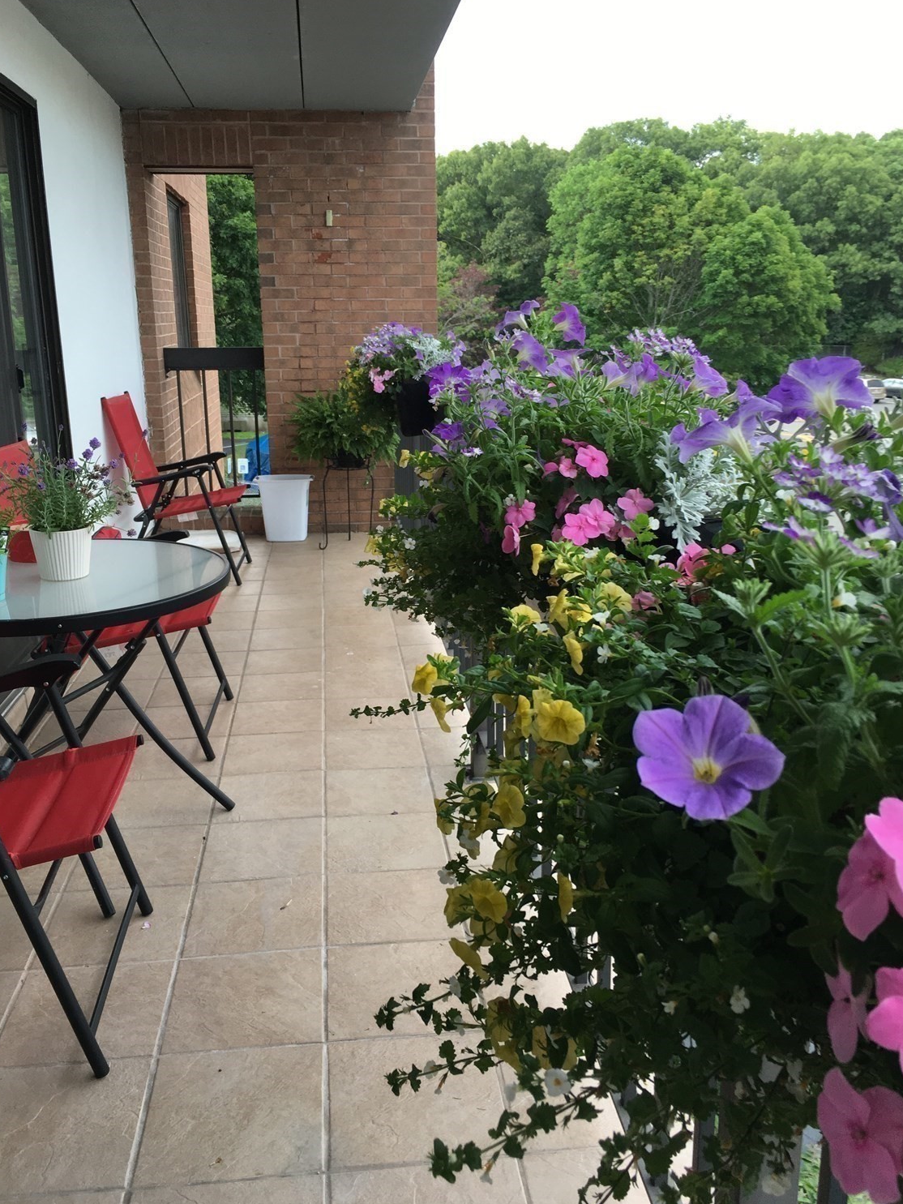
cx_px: 447
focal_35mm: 30
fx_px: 1043
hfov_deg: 46.8
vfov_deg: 60.0
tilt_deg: -13.9
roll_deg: -1.0
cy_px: 586
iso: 40
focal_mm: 4.15
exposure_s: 1/120
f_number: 2.2
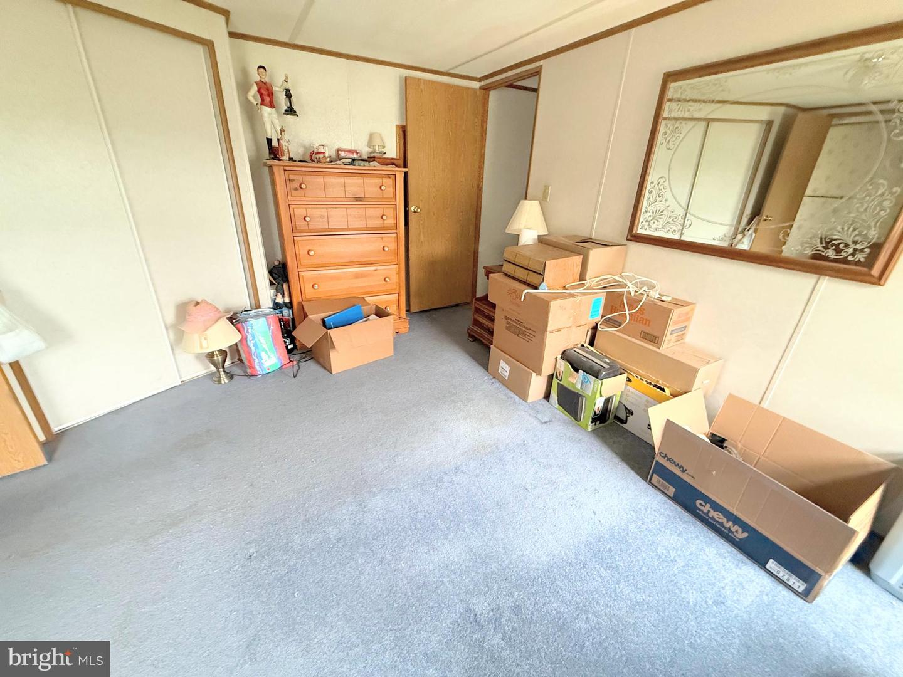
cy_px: 338
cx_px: 452
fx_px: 365
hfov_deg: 102.1
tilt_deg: -24.2
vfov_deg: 85.7
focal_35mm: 14
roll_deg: -1.2
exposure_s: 1/60
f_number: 2.2
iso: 800
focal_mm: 2.22
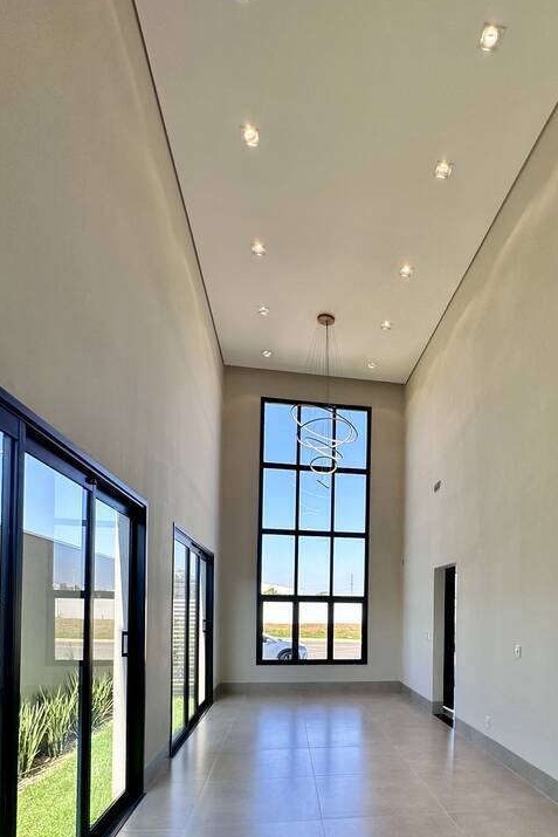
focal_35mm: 22
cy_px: 605
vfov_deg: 74.2
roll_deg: -1.7
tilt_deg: +2.7
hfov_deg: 55.9
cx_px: 378
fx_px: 511
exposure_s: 1/290
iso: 40
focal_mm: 2.22
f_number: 2.2
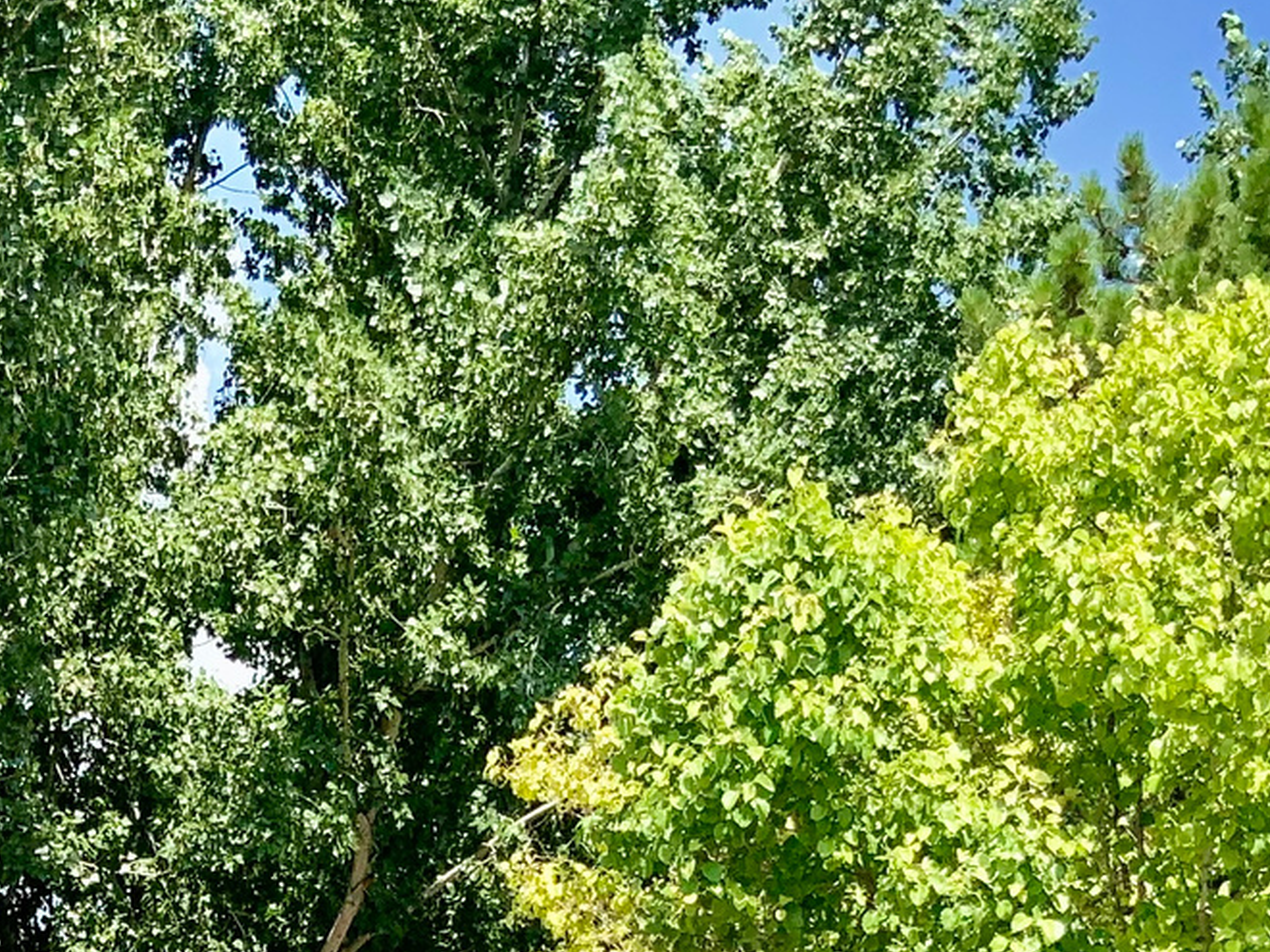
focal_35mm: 90
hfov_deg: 21.2
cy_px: 1371
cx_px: 65
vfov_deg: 15.3
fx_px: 3302
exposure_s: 1/1490
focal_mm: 3
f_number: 1.8
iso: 16
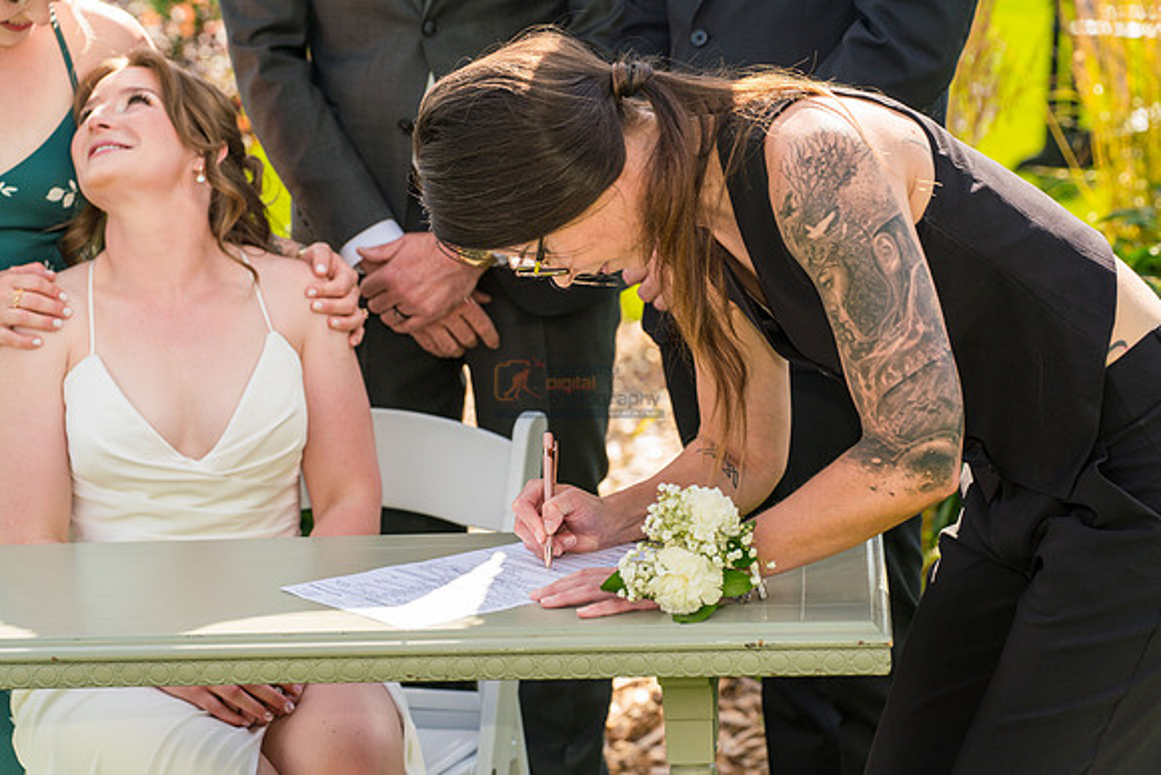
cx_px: 580
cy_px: 388
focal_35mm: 92
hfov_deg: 22.1
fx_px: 2968
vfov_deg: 14.9
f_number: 4.5
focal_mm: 92
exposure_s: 1/800
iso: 400
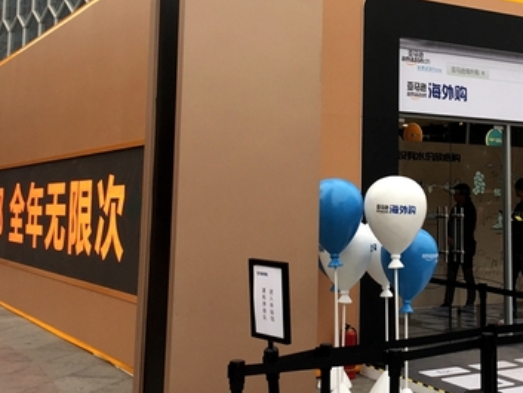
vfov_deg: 26.3
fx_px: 831
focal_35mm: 55
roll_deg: -1.7
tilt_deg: +7.0
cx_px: 370
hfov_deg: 34.4
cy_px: 113
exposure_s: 1/100
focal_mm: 4.15
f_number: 2.2
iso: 50
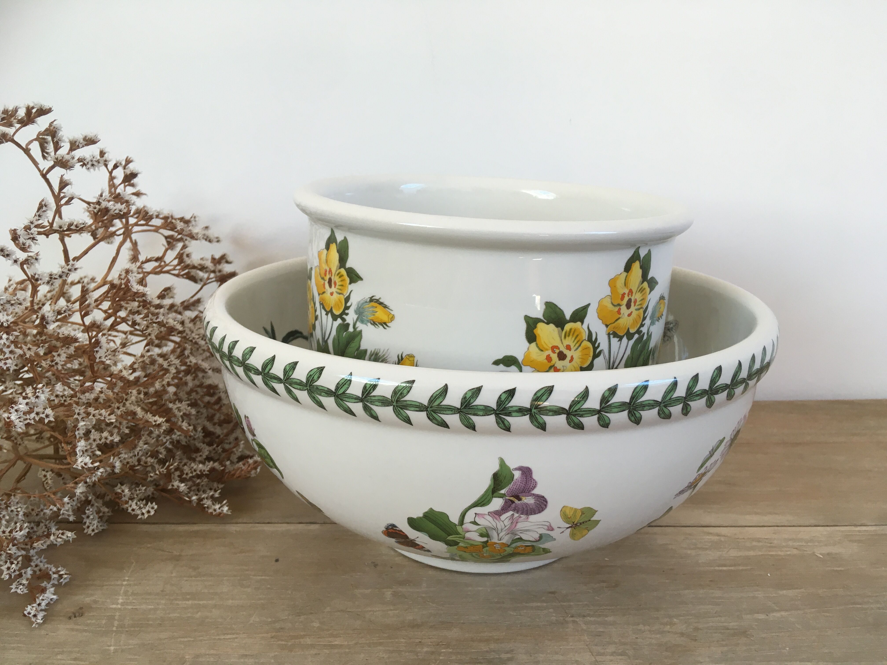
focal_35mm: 29
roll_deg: -0.6
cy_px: 332
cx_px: 444
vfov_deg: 48.2
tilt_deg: -14.0
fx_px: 743
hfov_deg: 61.7
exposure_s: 1/33
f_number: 2.2
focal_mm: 4.15
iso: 25
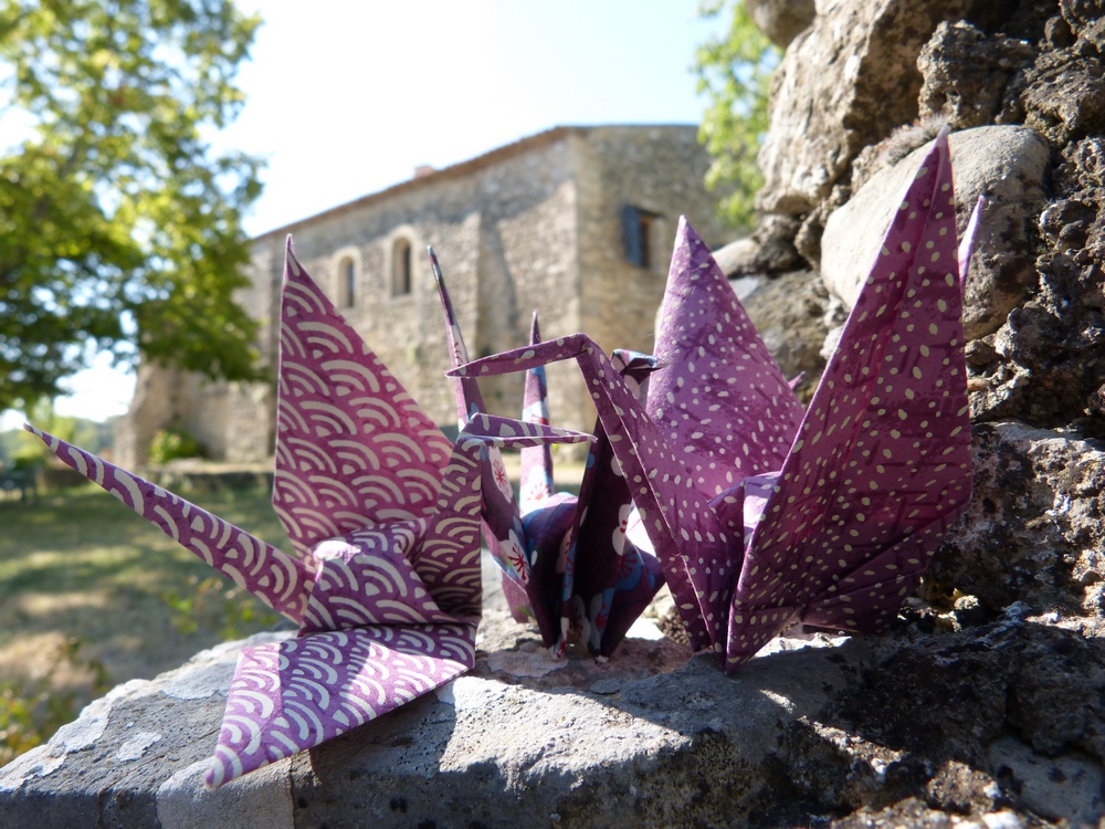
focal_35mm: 25
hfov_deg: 69.4
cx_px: 552
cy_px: 414
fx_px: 798
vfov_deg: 54.9
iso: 100
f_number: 4
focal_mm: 4.5
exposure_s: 1/200
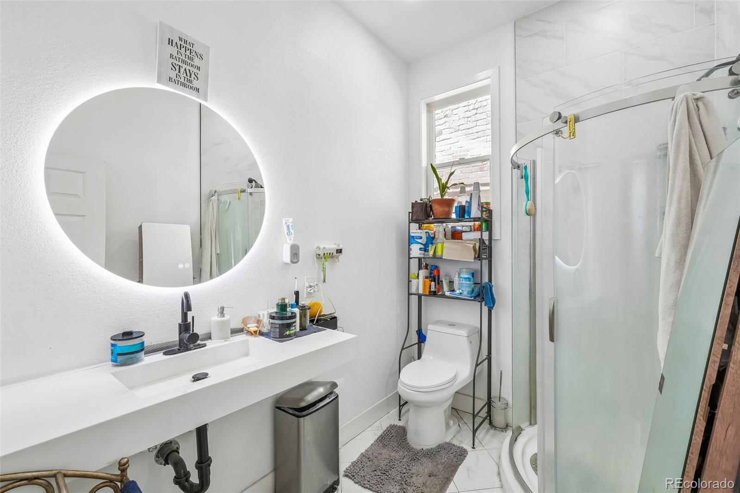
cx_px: 370
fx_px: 308
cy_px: 246
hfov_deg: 100.4
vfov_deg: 77.3
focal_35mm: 15
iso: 800
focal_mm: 10
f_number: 8
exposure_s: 1/15
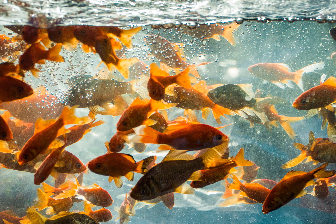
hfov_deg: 20.4
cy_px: 118
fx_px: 933
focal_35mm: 100
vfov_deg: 13.7
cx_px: 118
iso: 200
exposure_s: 1/1250
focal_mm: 42
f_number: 5
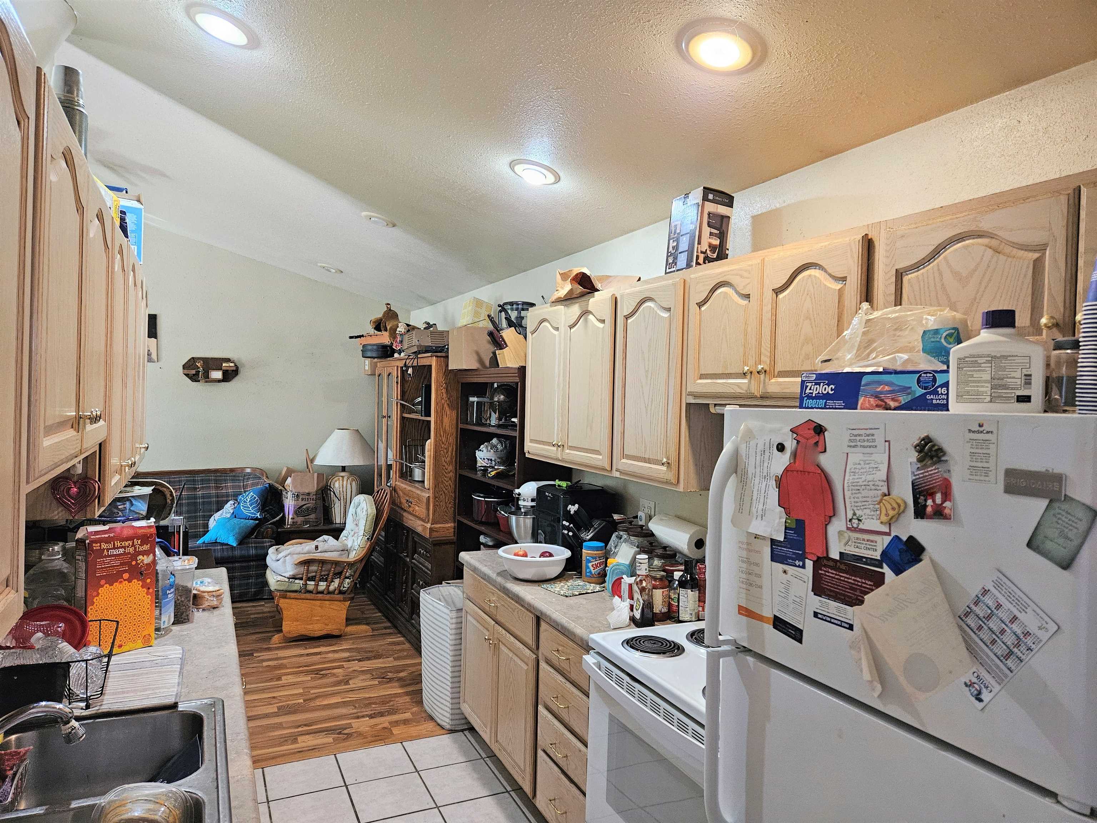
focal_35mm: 23
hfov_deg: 73.9
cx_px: 548
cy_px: 412
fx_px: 729
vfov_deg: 58.9
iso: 800
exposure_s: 1/120
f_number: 1.8
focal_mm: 5.4
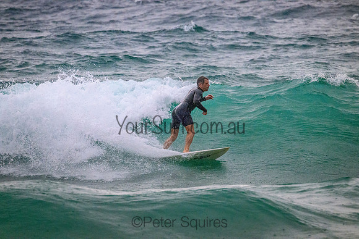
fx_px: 5984
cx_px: 180
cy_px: 120
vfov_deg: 2.3
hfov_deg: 3.4
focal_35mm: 600
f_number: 11
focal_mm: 600
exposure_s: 1/2000
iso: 7200
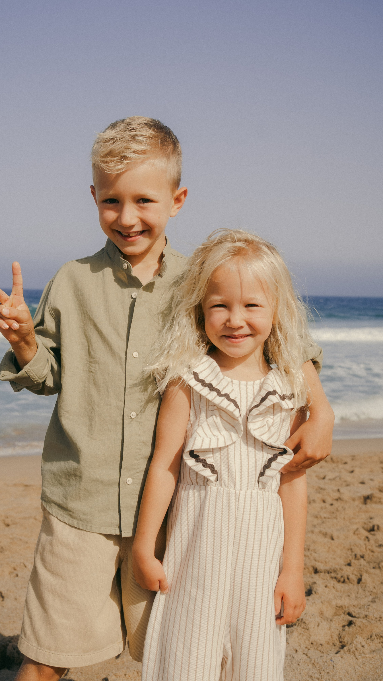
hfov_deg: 26.5
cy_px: 339
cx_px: 152
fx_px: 813
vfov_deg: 45.5
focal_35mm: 45
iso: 80
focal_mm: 28
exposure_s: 1/640
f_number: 5
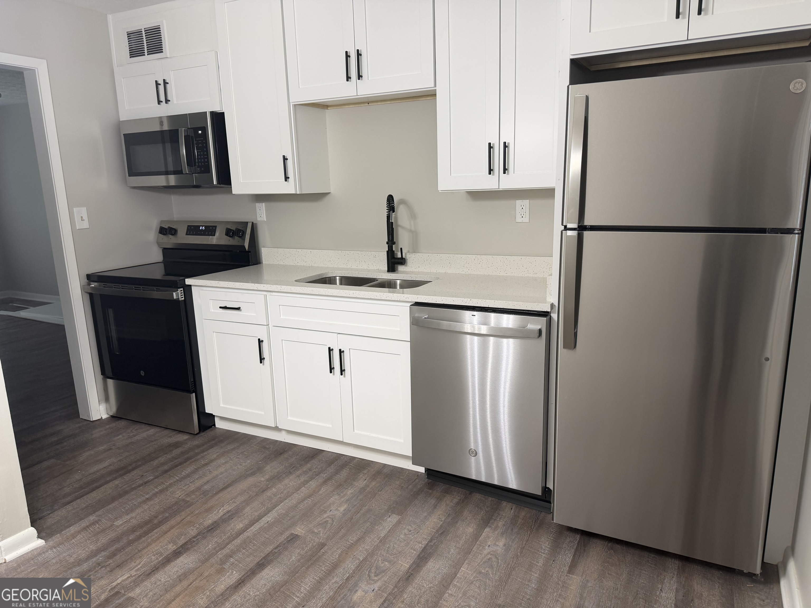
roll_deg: +2.7
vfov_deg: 56.8
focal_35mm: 24
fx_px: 562
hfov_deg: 71.6
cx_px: 406
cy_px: 304
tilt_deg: -12.3
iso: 125
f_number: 1.78
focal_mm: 6.76
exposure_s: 1/60
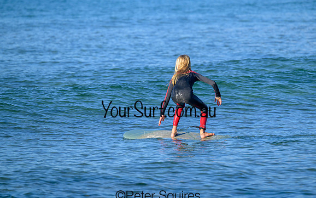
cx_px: 192
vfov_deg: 2.6
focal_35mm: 497
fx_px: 4279
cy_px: 88
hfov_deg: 4.2
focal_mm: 400
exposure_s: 1/1600
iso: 280
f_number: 7.6
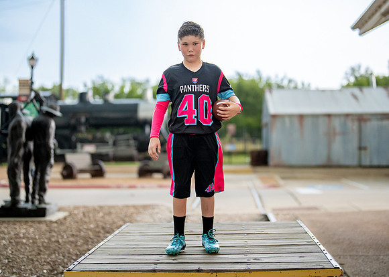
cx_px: 193
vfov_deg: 24.1
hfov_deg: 33.2
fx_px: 652
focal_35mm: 59
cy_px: 129
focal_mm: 50
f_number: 1.2
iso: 1250
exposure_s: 1/400
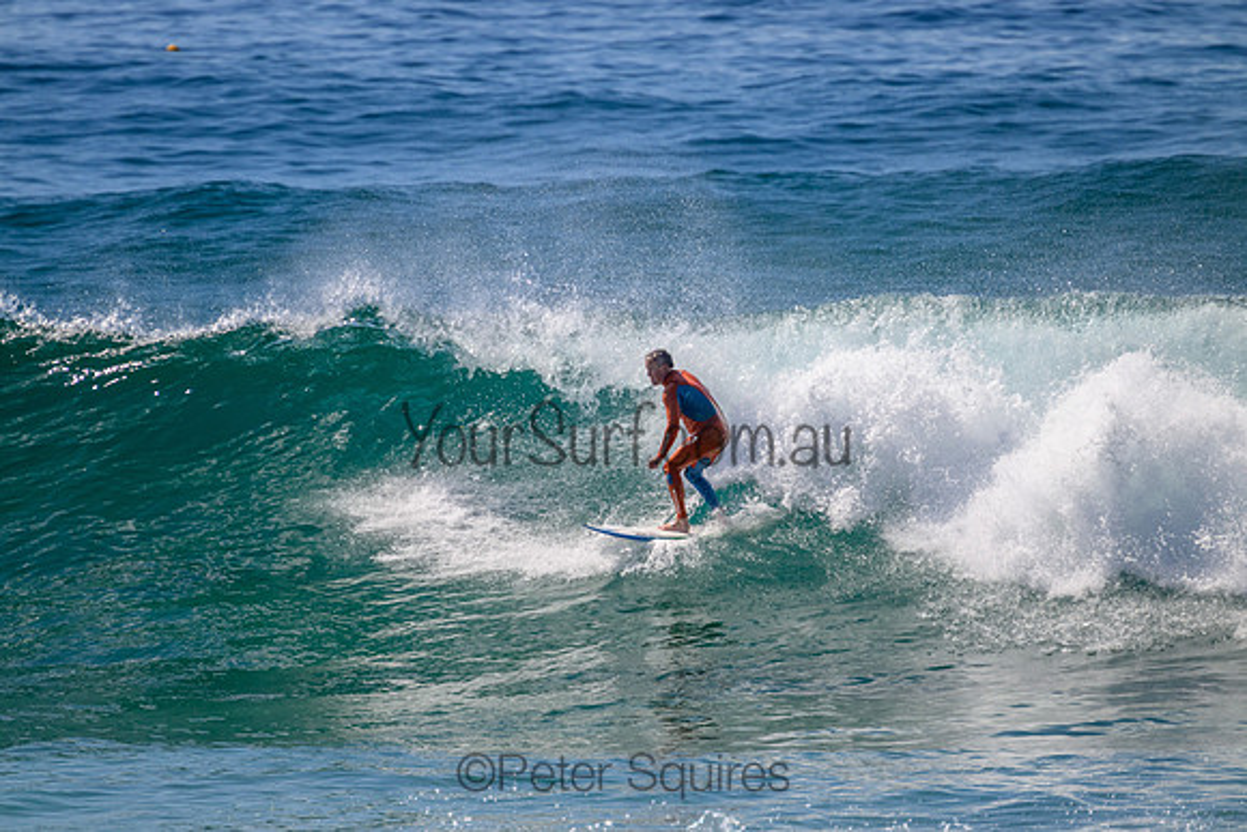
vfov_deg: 1.7
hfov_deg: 2.6
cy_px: 416
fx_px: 27716
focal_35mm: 800
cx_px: 624
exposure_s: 1/2000
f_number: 11
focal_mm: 800
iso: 800
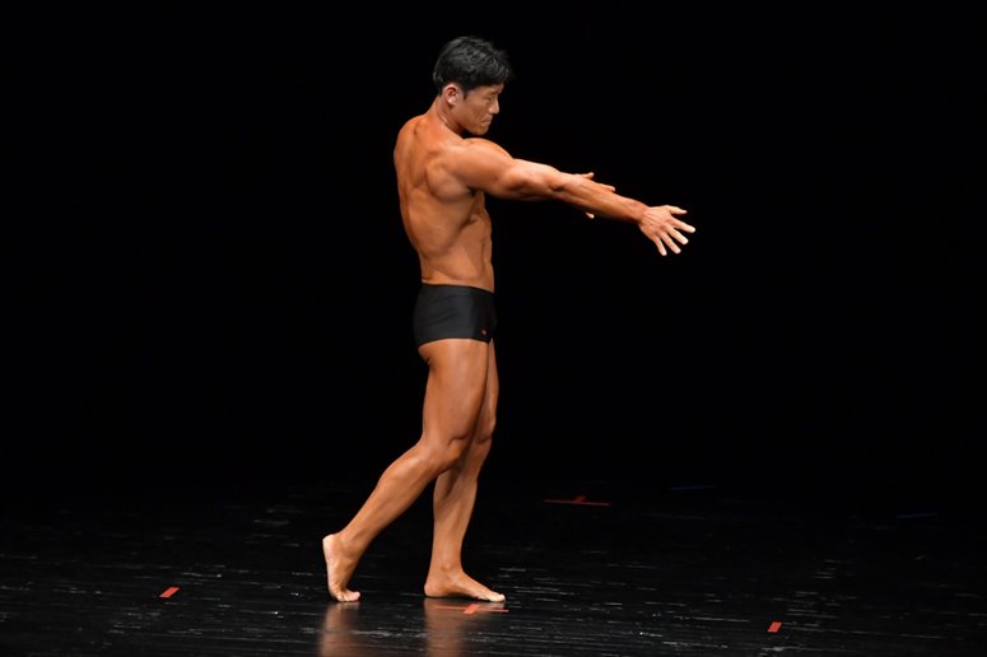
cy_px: 328
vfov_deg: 4.6
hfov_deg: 6.9
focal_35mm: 300
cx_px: 494
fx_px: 8221
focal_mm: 200
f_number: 5.6
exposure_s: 1/400
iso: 3200
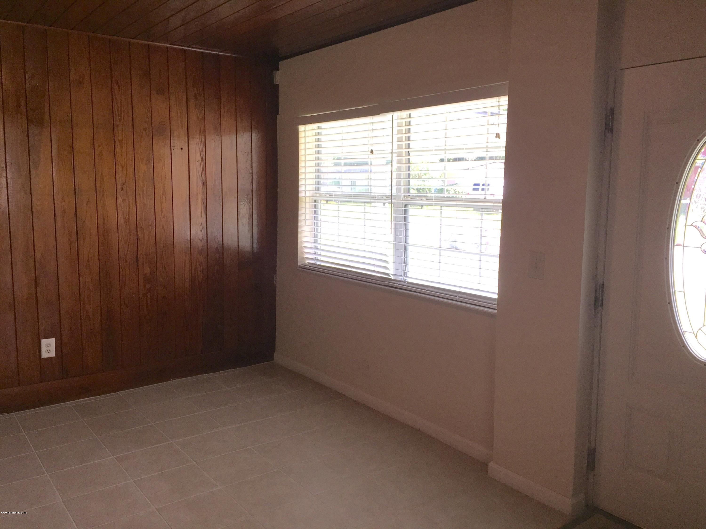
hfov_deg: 61.7
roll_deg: -1.6
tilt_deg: -7.9
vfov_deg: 48.2
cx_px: 353
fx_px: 591
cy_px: 264
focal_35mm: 29
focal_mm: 4.15
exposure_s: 1/120
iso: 50
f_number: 2.2
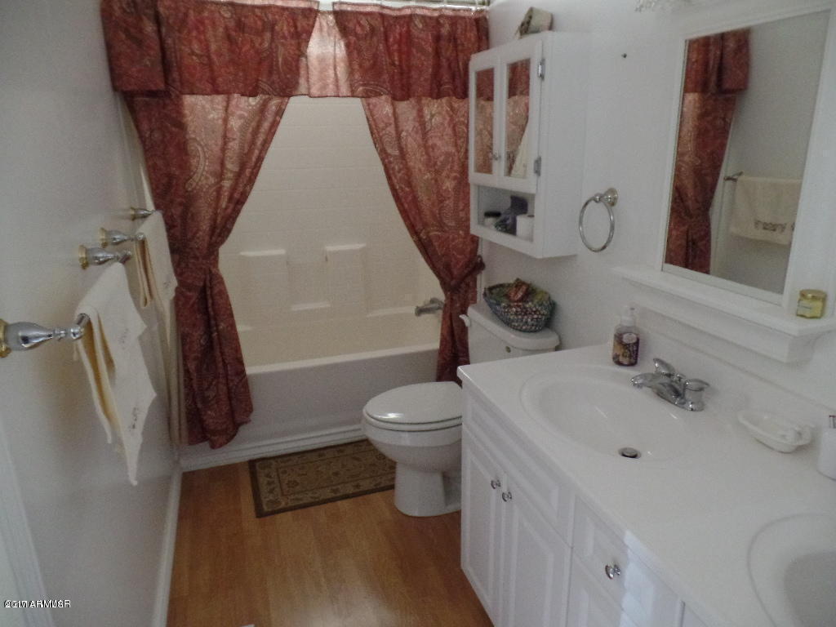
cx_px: 418
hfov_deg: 73.9
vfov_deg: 58.9
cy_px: 314
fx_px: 555
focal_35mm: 23
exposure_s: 1/15
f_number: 2.8
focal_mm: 4.1
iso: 800
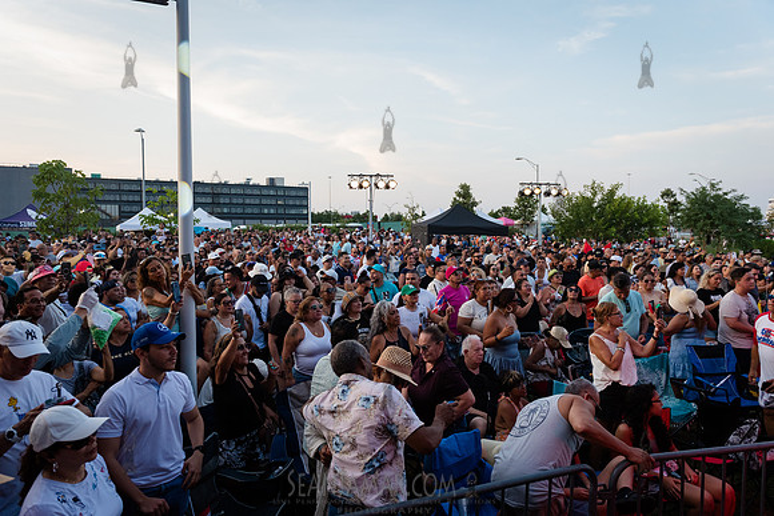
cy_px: 258
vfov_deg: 53.2
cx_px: 387
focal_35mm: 24
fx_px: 516
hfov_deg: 73.7
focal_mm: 24
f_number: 4
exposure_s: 1/640
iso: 2000
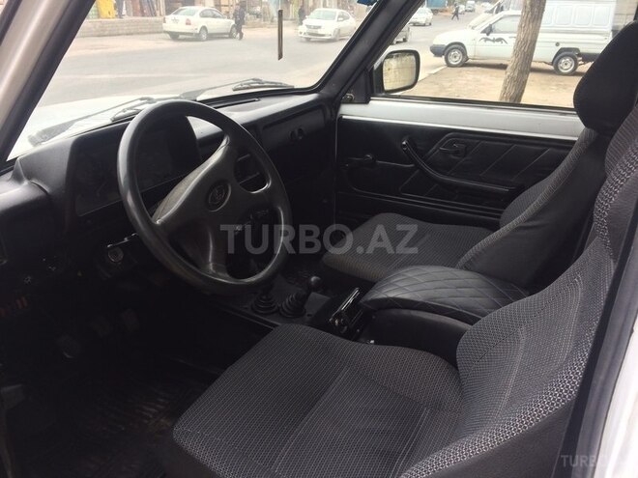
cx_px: 319
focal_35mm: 29
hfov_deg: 61.7
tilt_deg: -24.1
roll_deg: -1.2
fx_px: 534
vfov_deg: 48.2
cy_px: 239
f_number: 2.2
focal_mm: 4.15
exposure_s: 1/50
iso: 50
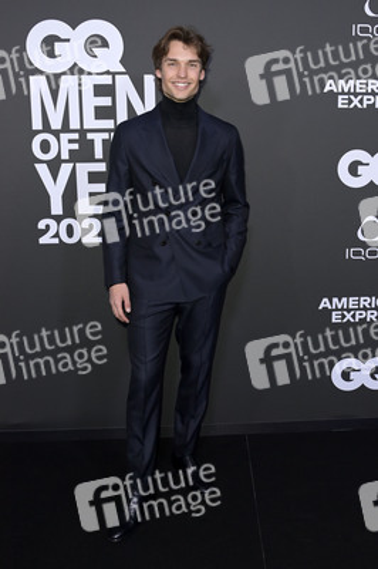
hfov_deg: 41.0
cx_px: 189
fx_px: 505
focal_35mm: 32
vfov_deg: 58.8
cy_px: 284
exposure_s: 1/250
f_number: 5.6
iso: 1000
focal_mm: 32
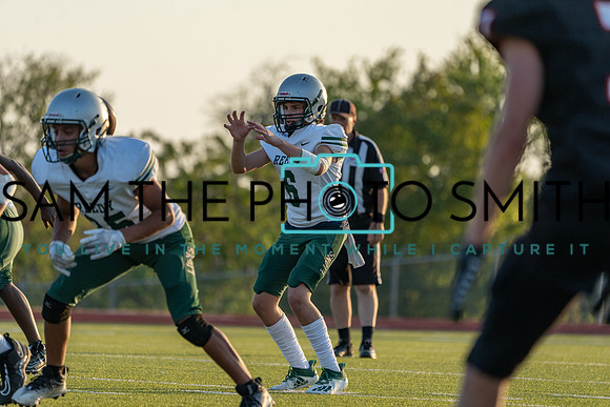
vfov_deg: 4.0
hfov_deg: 6.0
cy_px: 204
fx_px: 5847
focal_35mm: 345
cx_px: 305
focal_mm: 345
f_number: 5.6
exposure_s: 1/1250
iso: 640
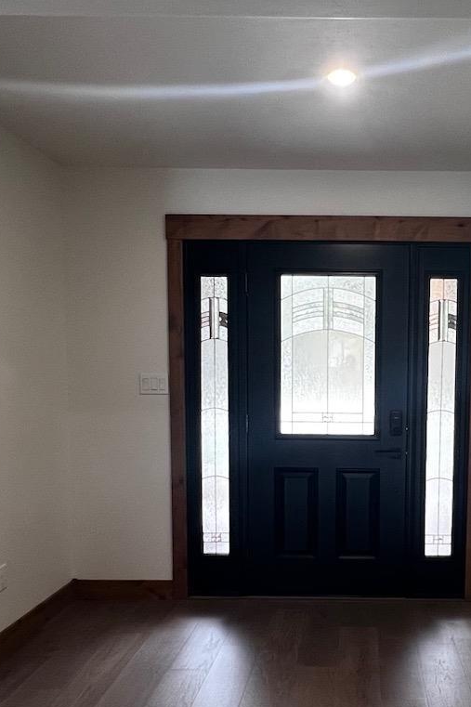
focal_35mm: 32
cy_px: 433
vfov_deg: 58.1
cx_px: 361
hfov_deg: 39.8
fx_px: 628
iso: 125
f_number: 1.8
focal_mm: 1.57
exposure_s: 1/60
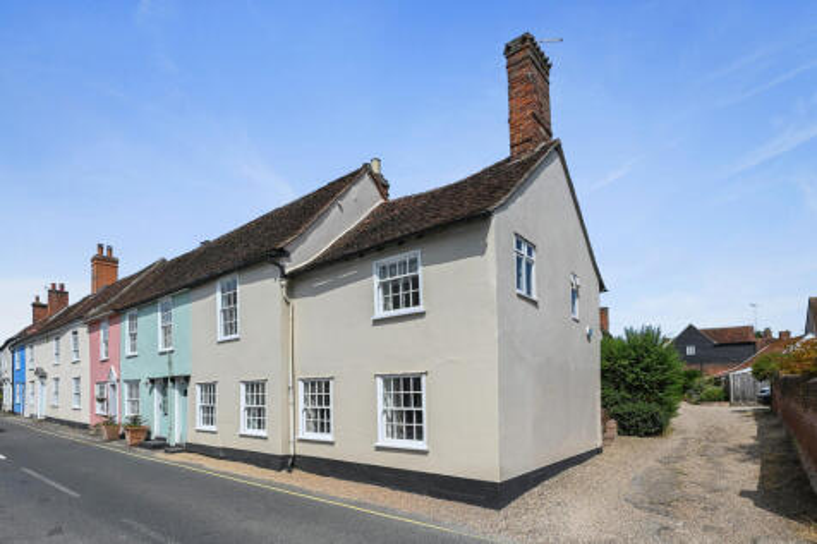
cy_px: 272
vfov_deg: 68.8
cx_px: 408
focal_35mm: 18
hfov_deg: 91.6
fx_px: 397
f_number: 8
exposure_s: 1/2000
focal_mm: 17.5
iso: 500
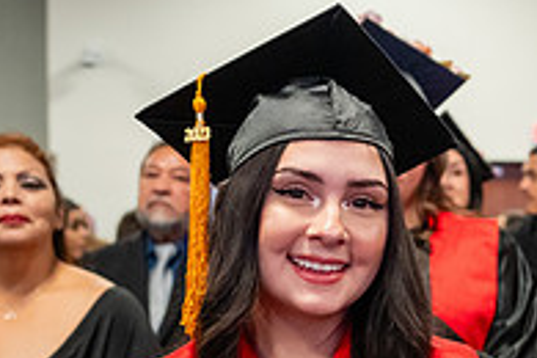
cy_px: 375
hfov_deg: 21.3
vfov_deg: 14.4
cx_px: 518
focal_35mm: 93
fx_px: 1387
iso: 2500
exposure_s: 1/160
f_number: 2.8
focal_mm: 26
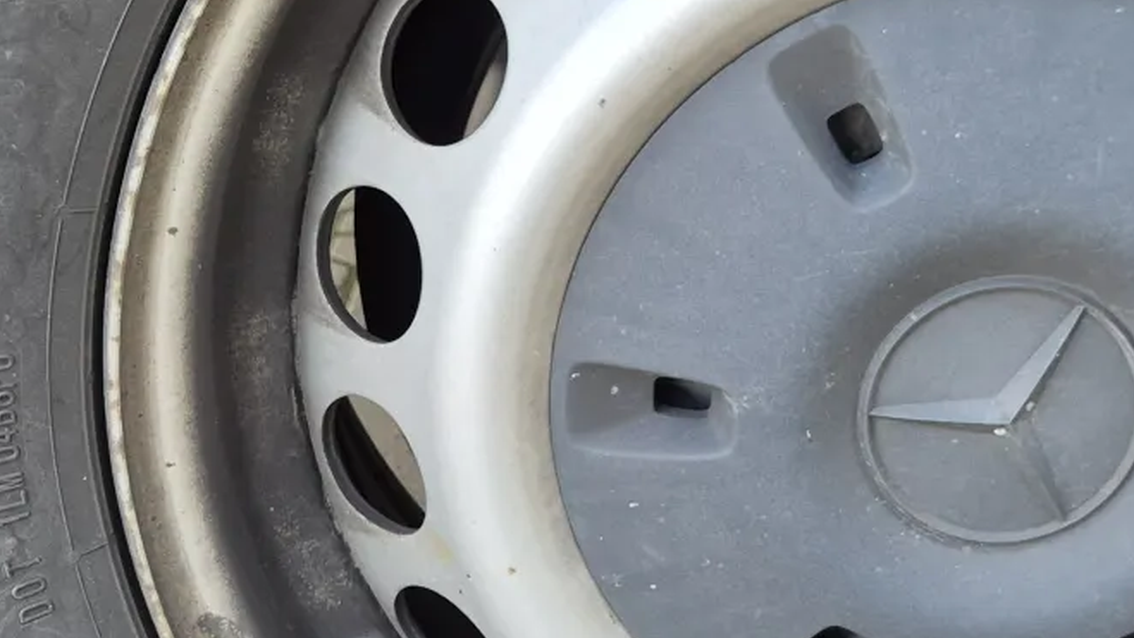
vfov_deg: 16.5
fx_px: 2195
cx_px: 845
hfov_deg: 28.5
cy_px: 212
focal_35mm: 73
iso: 80
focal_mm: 5.4
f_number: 1.8
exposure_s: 1/180
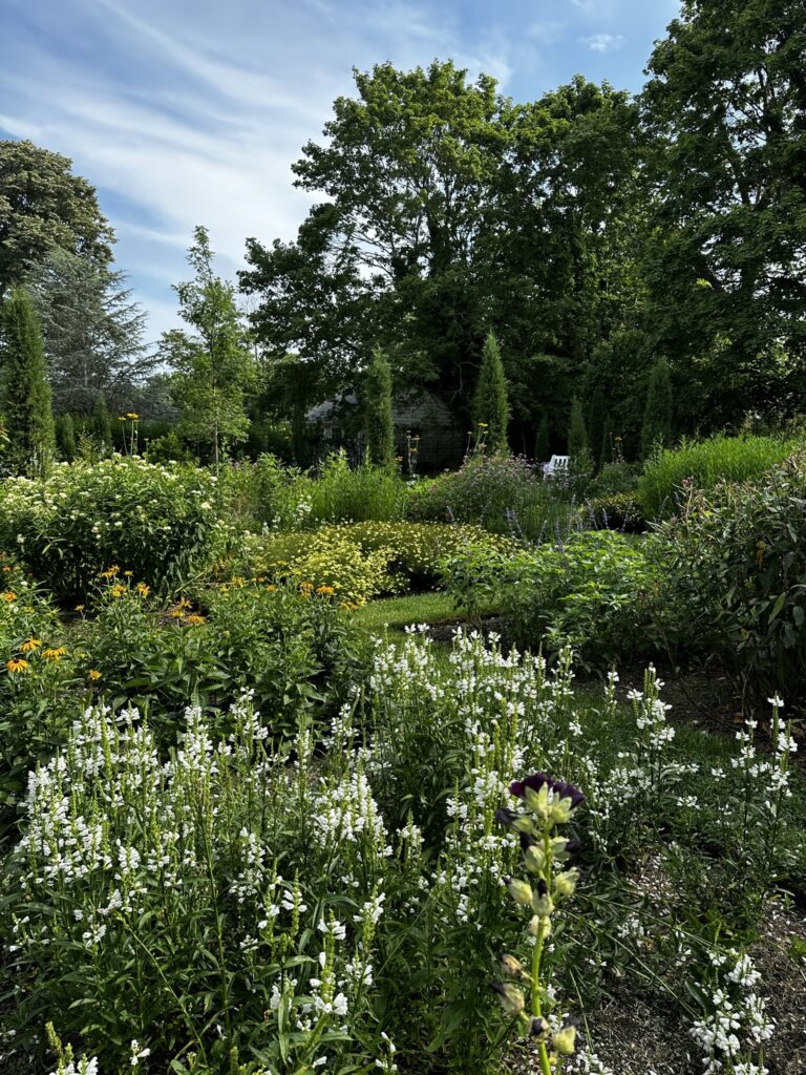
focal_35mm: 24
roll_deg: -0.8
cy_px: 538
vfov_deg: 71.6
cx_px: 403
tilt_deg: -6.4
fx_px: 745
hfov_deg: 56.8
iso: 80
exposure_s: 1/1119
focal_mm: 6.86
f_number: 1.78
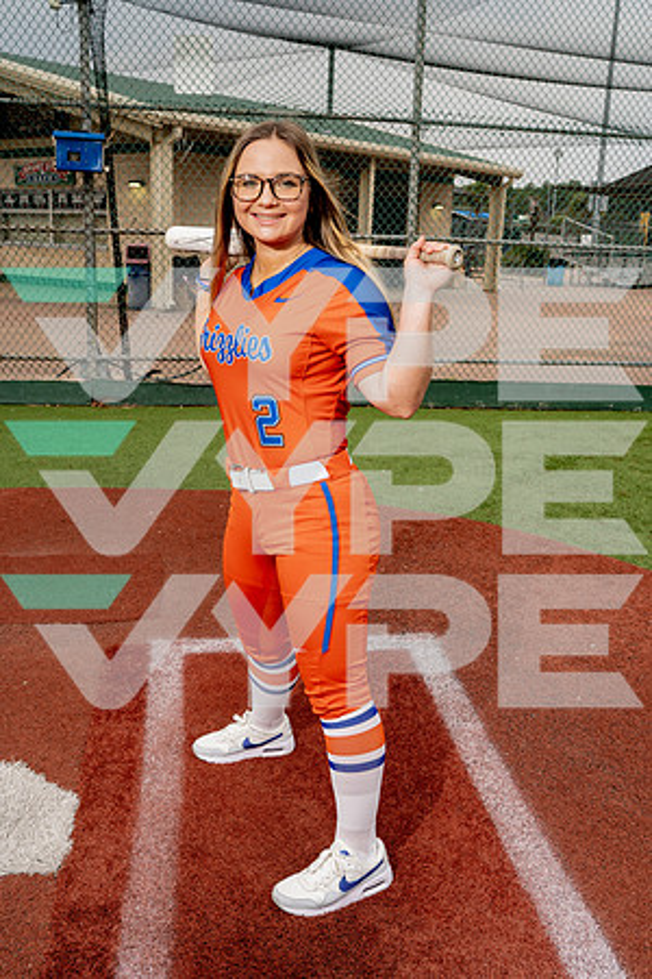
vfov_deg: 54.4
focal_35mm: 35
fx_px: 951
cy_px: 490
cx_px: 326
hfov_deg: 37.9
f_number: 8
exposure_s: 1/250
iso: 125
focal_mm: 35
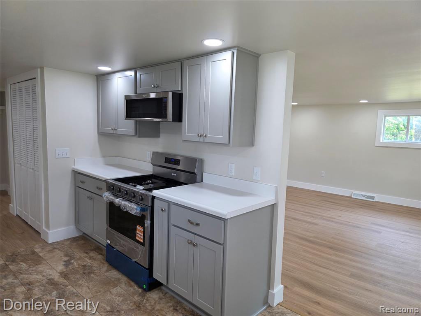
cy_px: 158
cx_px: 210
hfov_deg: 73.9
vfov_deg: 58.9
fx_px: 280
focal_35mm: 23
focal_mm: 6.3
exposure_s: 1/120
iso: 80
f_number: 1.7
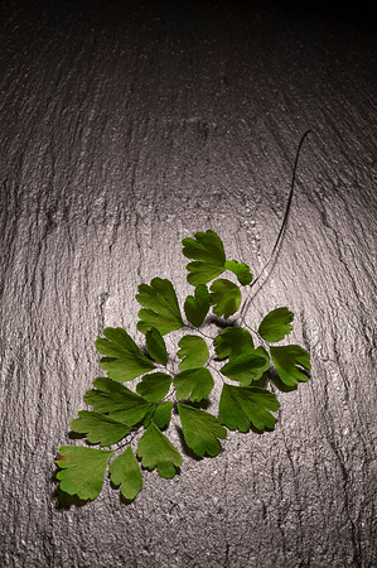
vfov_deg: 33.4
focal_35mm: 60
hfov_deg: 22.6
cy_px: 284
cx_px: 188
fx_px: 945
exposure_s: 1/2
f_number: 22
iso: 200
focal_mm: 60
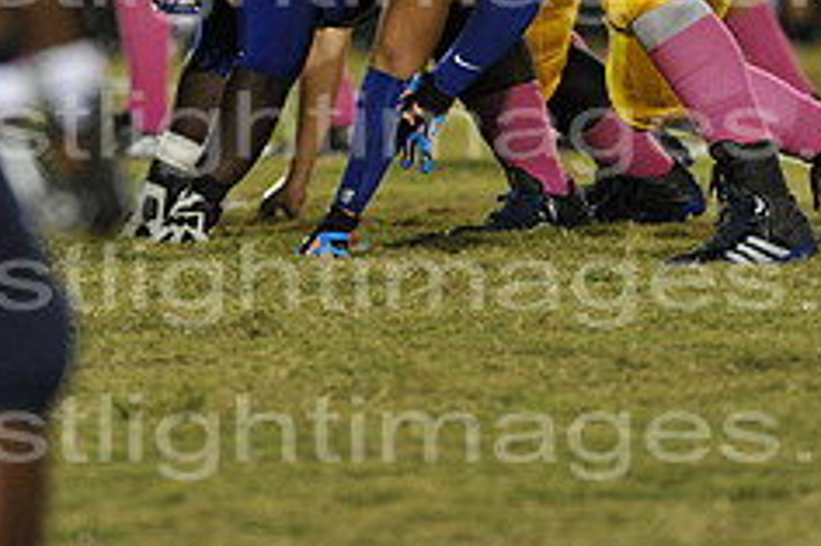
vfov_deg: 1.9
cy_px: -94
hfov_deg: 2.8
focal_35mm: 736
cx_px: 292
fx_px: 16773
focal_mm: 300
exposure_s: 1/500
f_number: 4
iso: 5000
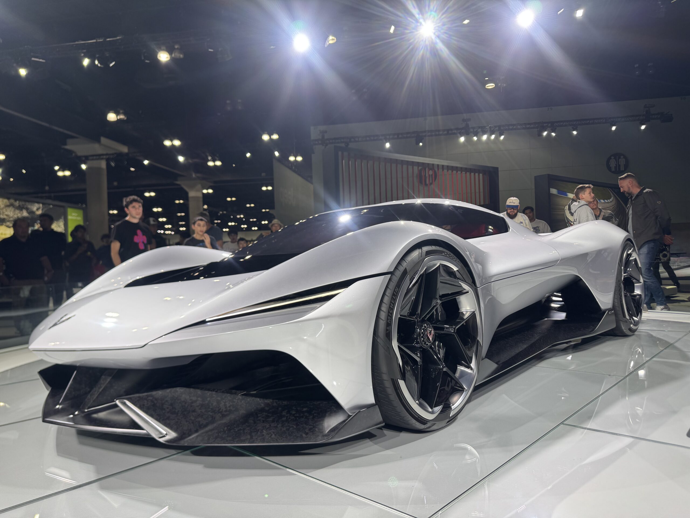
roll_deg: +1.0
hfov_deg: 71.6
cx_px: 345
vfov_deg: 56.8
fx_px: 478
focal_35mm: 24
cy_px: 259
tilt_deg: -0.6
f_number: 1.78
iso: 80
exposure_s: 1/154
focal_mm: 6.76
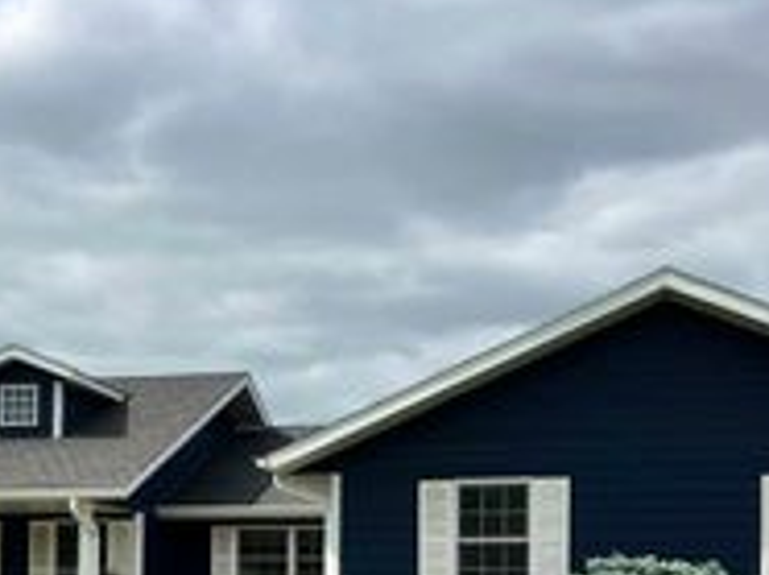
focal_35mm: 70
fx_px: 1553
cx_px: 252
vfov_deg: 20.2
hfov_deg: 27.6
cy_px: 589
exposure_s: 1/5882
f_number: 1.5
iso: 50
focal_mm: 5.7
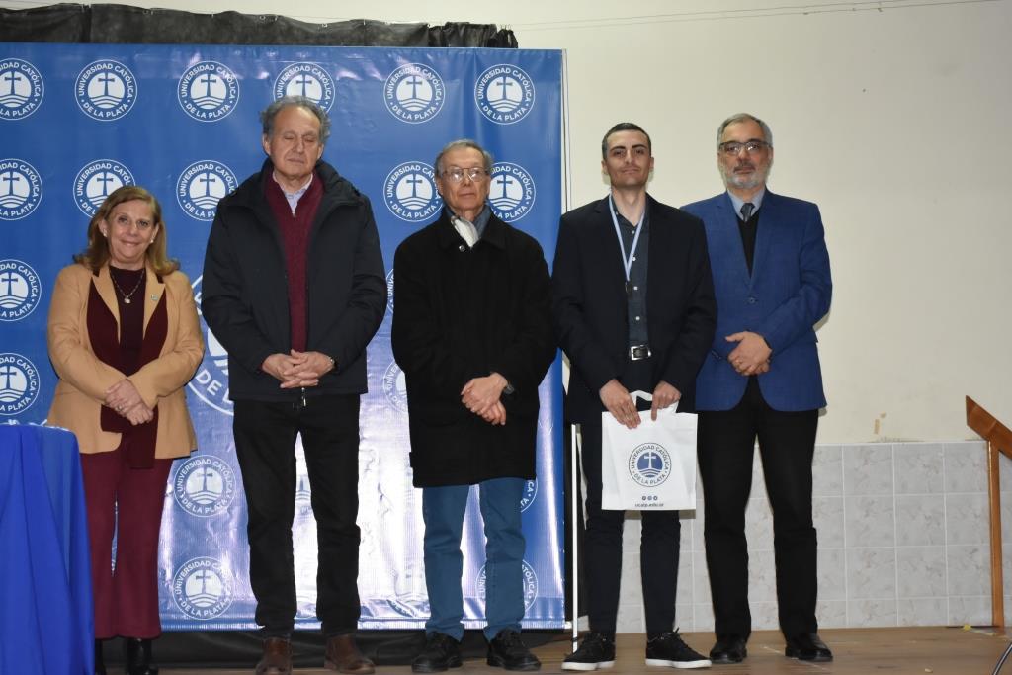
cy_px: 338
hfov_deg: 28.1
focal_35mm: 72
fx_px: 2024
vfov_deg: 18.9
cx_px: 506
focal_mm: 48
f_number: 8
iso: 1600
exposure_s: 1/60
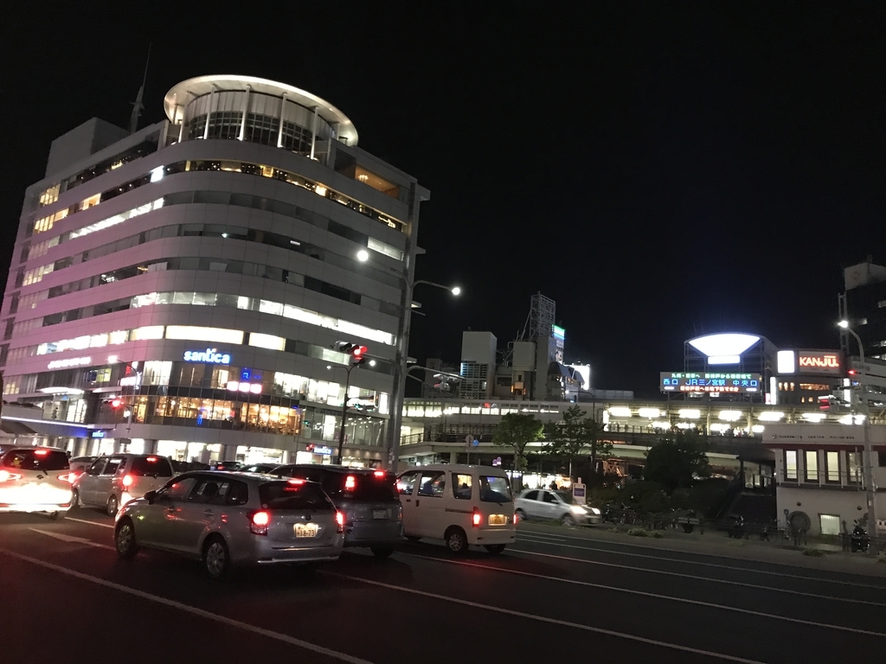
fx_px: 717
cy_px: 332
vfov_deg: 49.7
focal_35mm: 28
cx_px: 443
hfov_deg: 63.4
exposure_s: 1/9
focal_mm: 3.99
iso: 100
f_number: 1.8
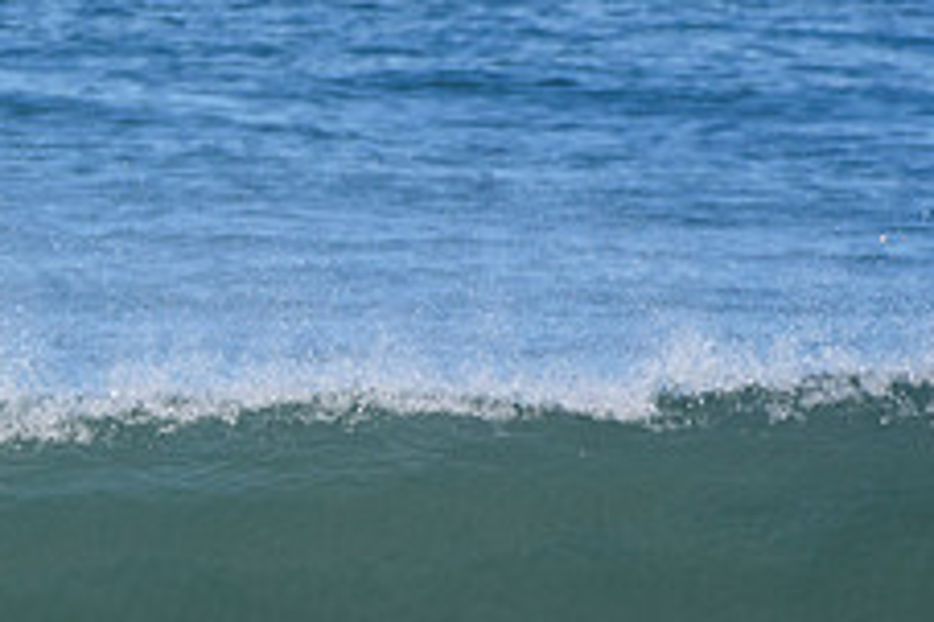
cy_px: 793
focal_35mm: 1920
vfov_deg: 0.7
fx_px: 49776
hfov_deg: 1.1
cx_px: -107
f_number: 5.6
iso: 400
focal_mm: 500
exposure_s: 1/2000
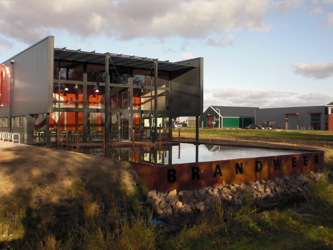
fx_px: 366
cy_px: 125
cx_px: 166
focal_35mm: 38
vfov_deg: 37.7
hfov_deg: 49.0
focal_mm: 6.3
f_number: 5.6
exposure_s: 1/200
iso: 64
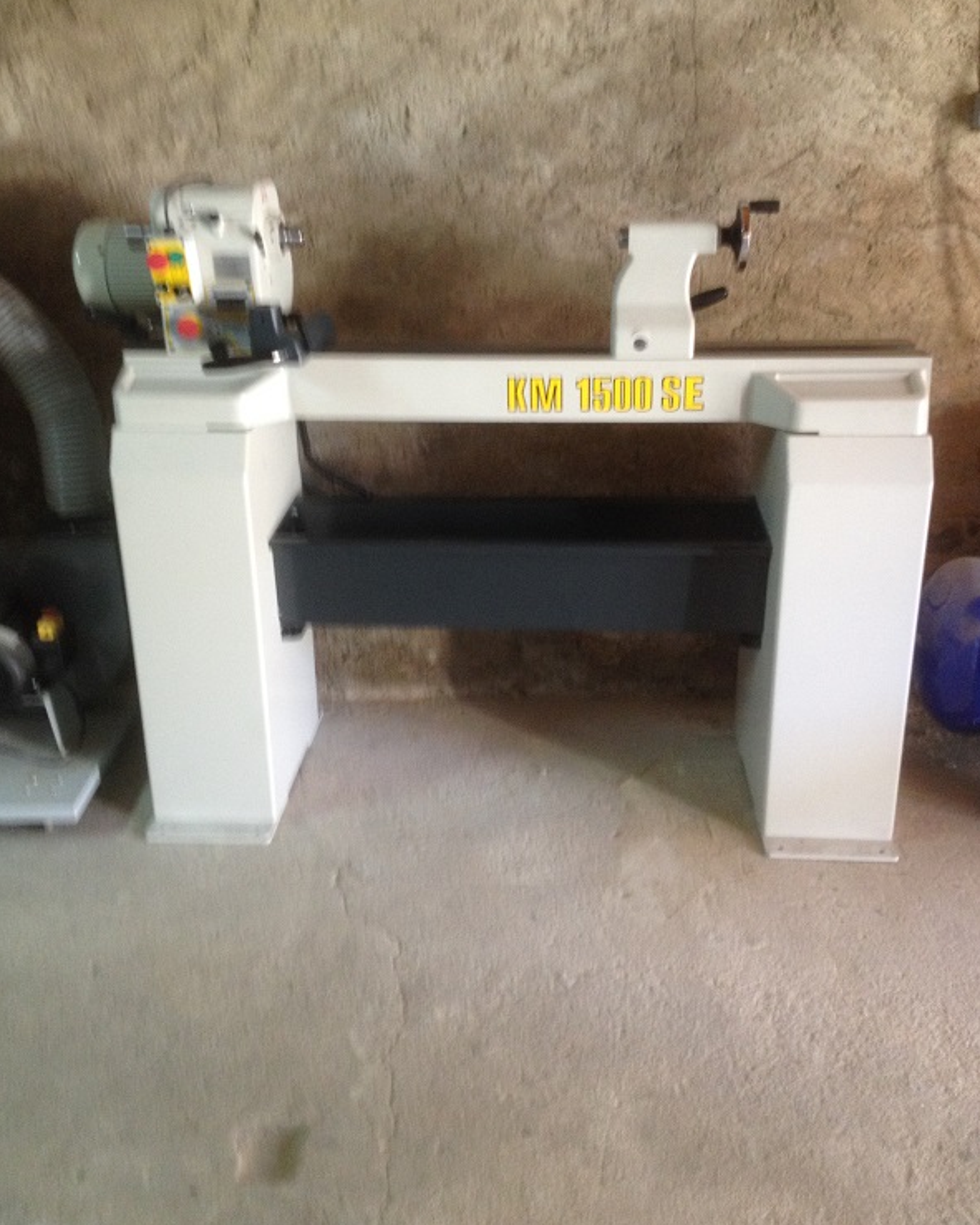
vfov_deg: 49.1
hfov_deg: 40.1
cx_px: 491
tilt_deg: -20.1
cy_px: 572
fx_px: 1342
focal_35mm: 37
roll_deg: +0.2
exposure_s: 1/20
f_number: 2.4
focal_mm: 4.28
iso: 160
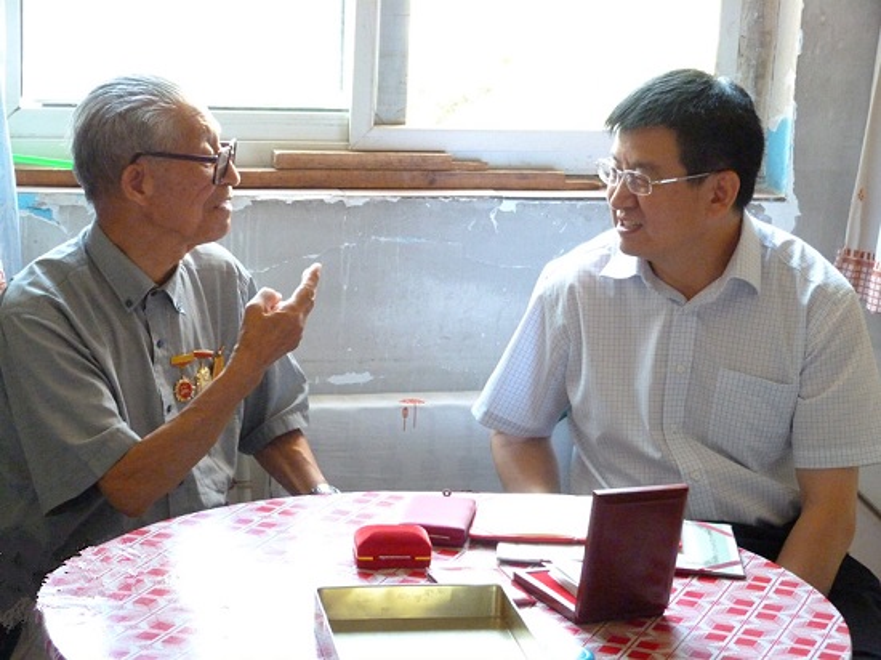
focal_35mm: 82
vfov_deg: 18.0
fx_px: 2086
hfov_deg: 23.8
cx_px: 440
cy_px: 330
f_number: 3.4
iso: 800
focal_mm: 14.8
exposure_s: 1/25
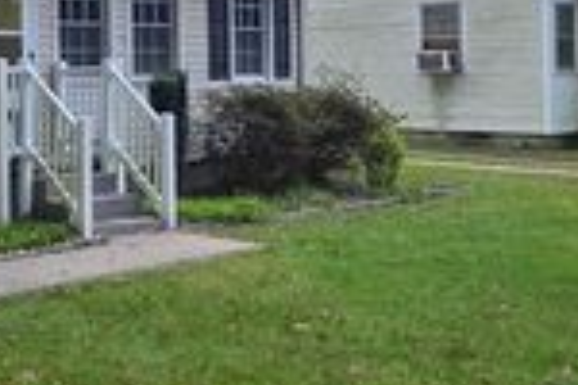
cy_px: 179
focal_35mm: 45
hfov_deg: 28.3
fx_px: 722
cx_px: -293
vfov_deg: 29.9
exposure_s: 1/120
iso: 64
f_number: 1.9
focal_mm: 2.2
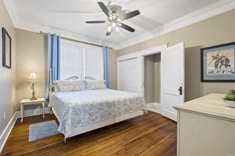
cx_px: 118
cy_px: 78
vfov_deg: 77.3
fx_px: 98
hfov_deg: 100.4
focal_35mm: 15
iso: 400
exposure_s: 2
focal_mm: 10
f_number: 5.6
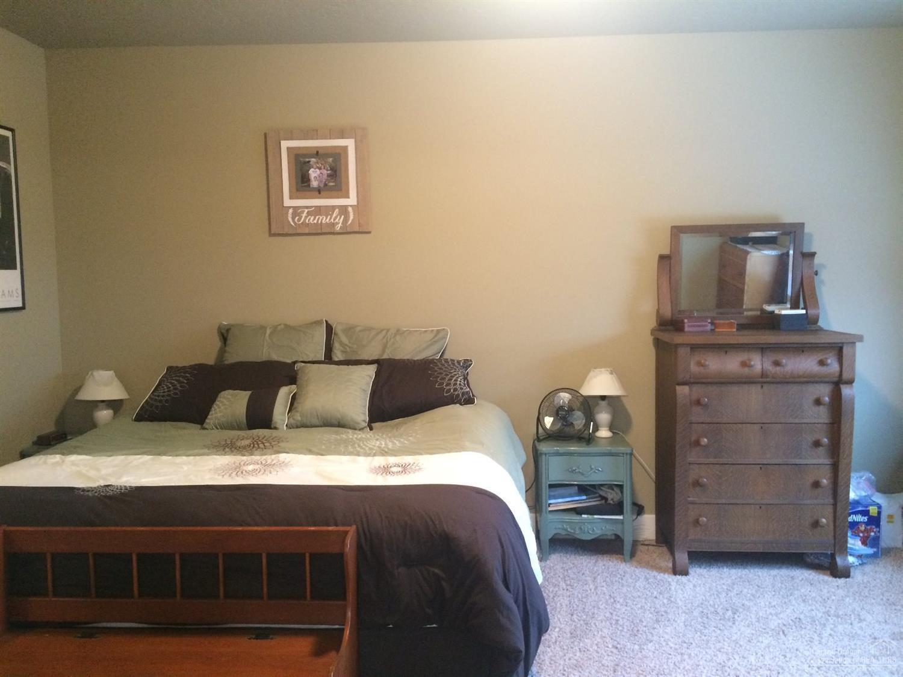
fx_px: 756
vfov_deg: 48.2
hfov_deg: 61.7
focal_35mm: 29
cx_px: 452
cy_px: 338
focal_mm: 4.15
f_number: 2.2
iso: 250
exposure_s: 1/17
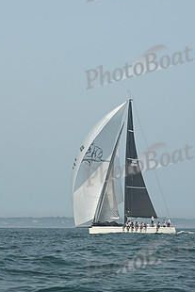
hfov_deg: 10.4
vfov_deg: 15.6
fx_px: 1063
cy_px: 127
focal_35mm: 131
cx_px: 37
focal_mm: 70
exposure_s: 1/1250
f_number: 7.1
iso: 320
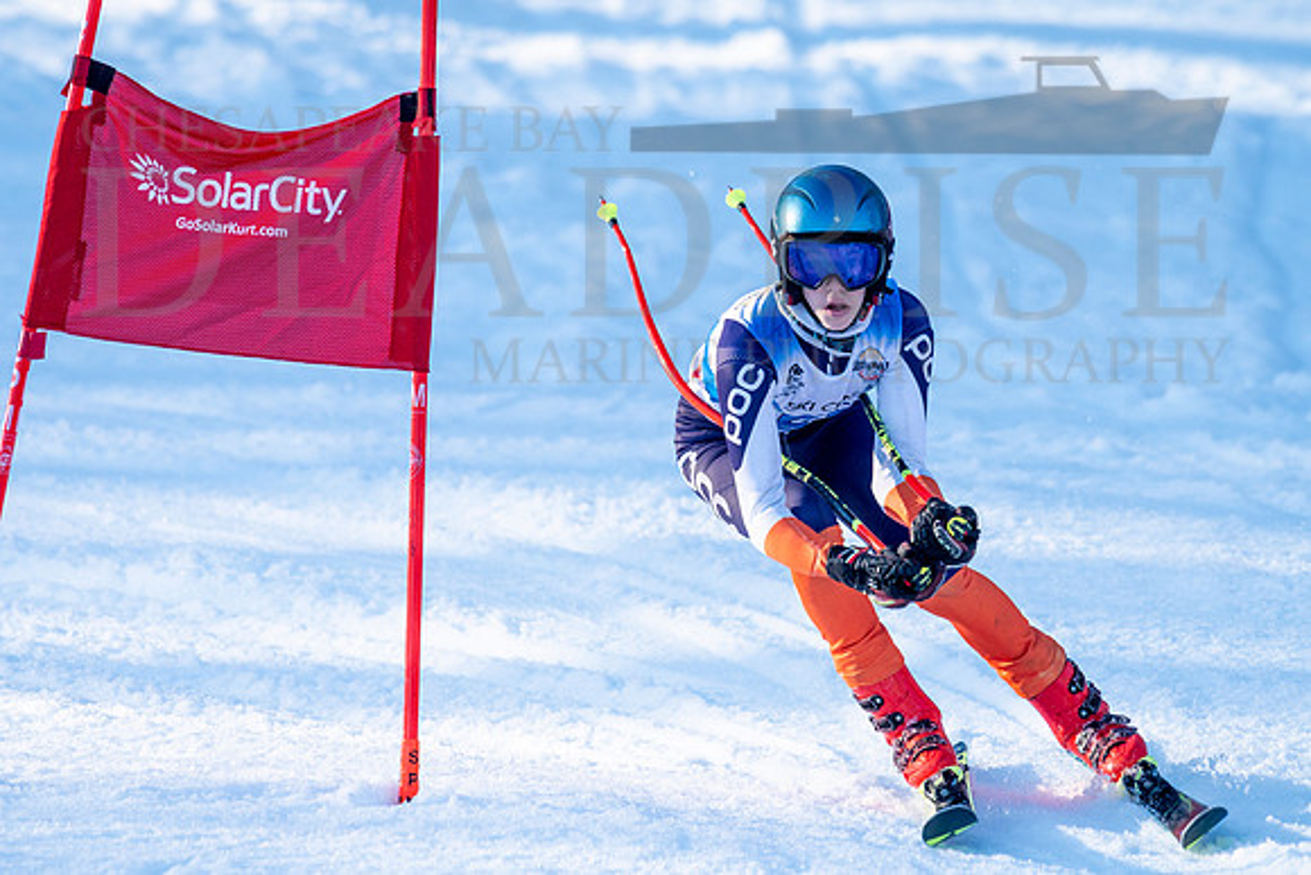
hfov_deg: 3.2
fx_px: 23324
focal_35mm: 640
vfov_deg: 2.1
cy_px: 375
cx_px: 561
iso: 1250
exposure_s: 1/2000
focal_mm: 560
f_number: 8
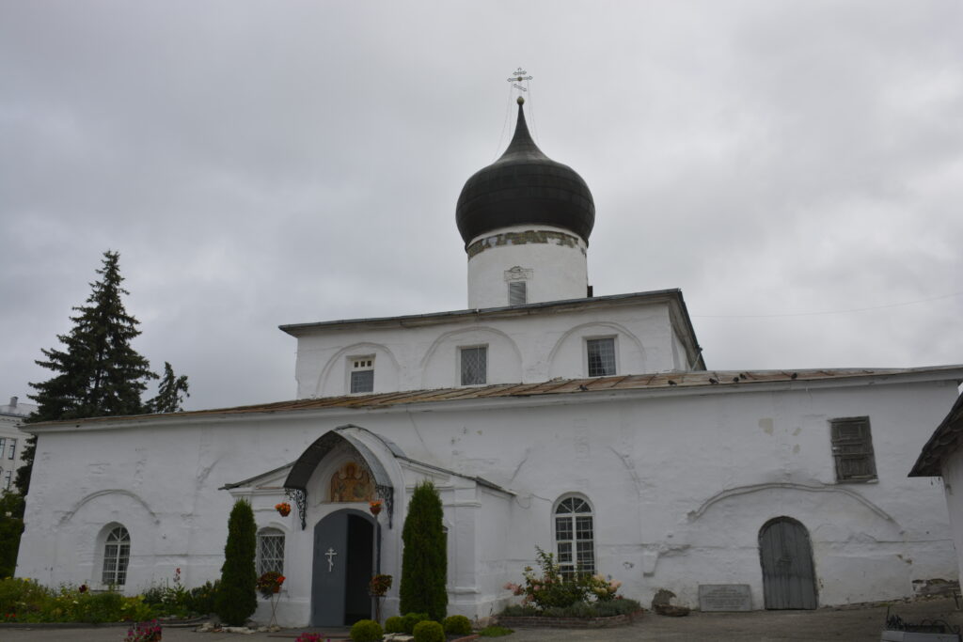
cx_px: 482
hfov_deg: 61.9
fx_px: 803
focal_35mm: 30
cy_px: 321
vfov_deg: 43.6
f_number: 9
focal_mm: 20
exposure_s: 1/320
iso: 100
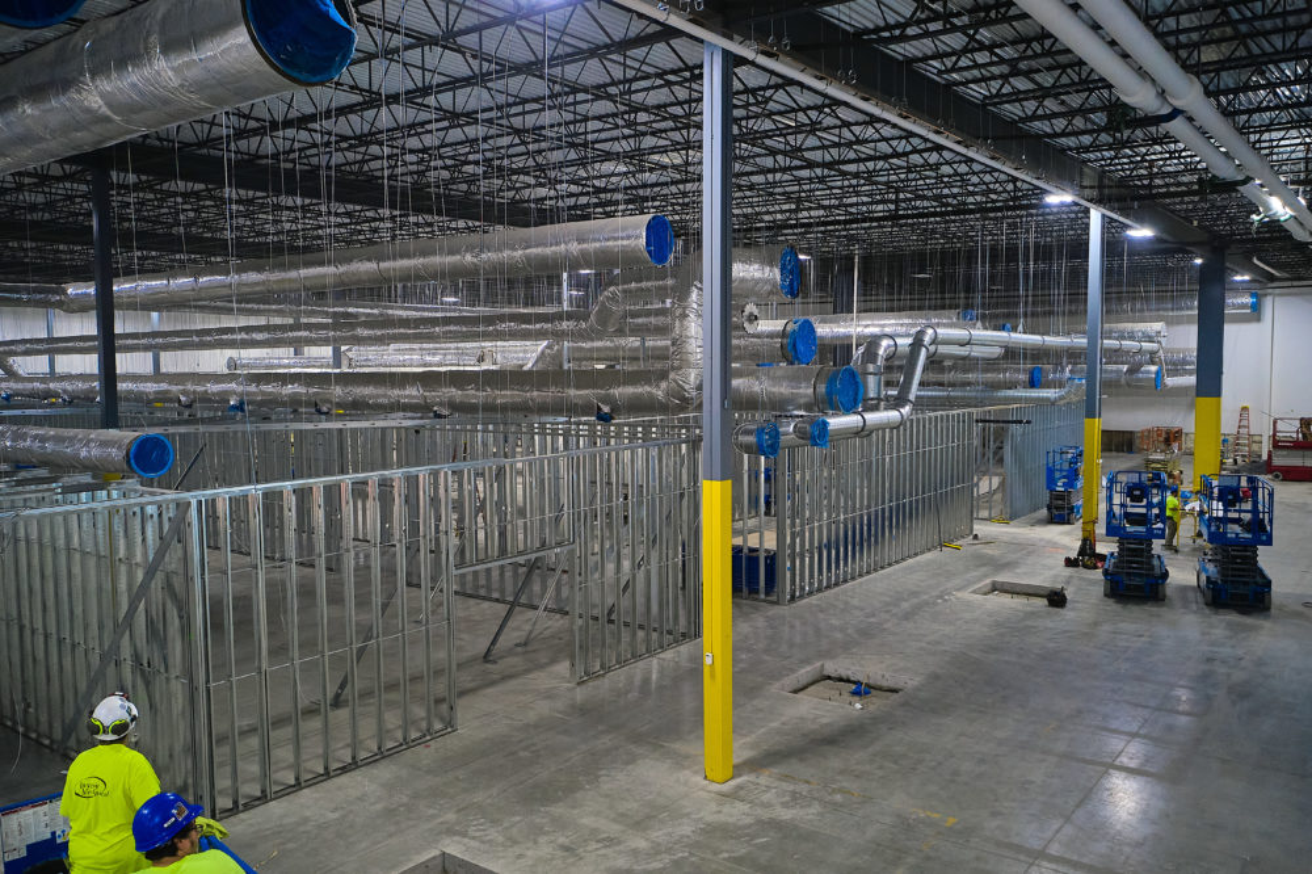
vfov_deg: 46.4
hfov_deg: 65.5
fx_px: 1020
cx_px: 656
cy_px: 437
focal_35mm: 28
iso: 800
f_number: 3.5
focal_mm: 10.26
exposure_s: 1/60
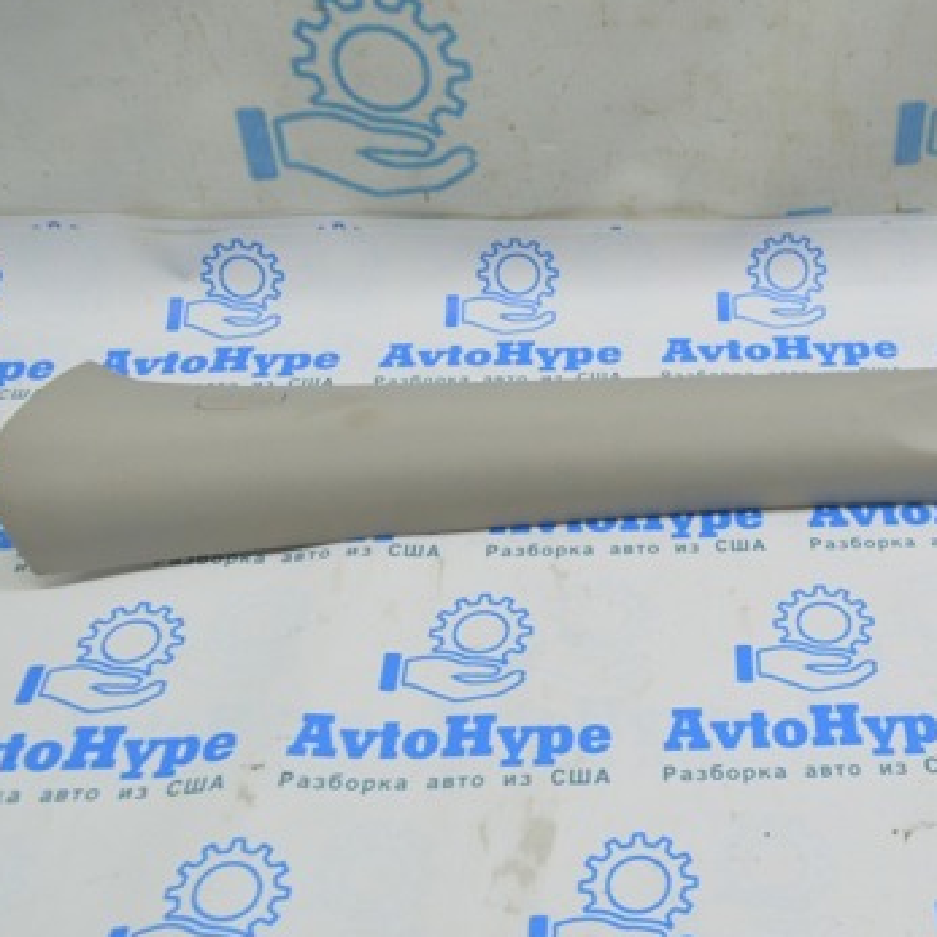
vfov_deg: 36.0
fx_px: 1439
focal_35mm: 47
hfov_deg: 35.0
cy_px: 431
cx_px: 745
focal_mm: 20
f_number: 5.6
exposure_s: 1/25
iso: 400
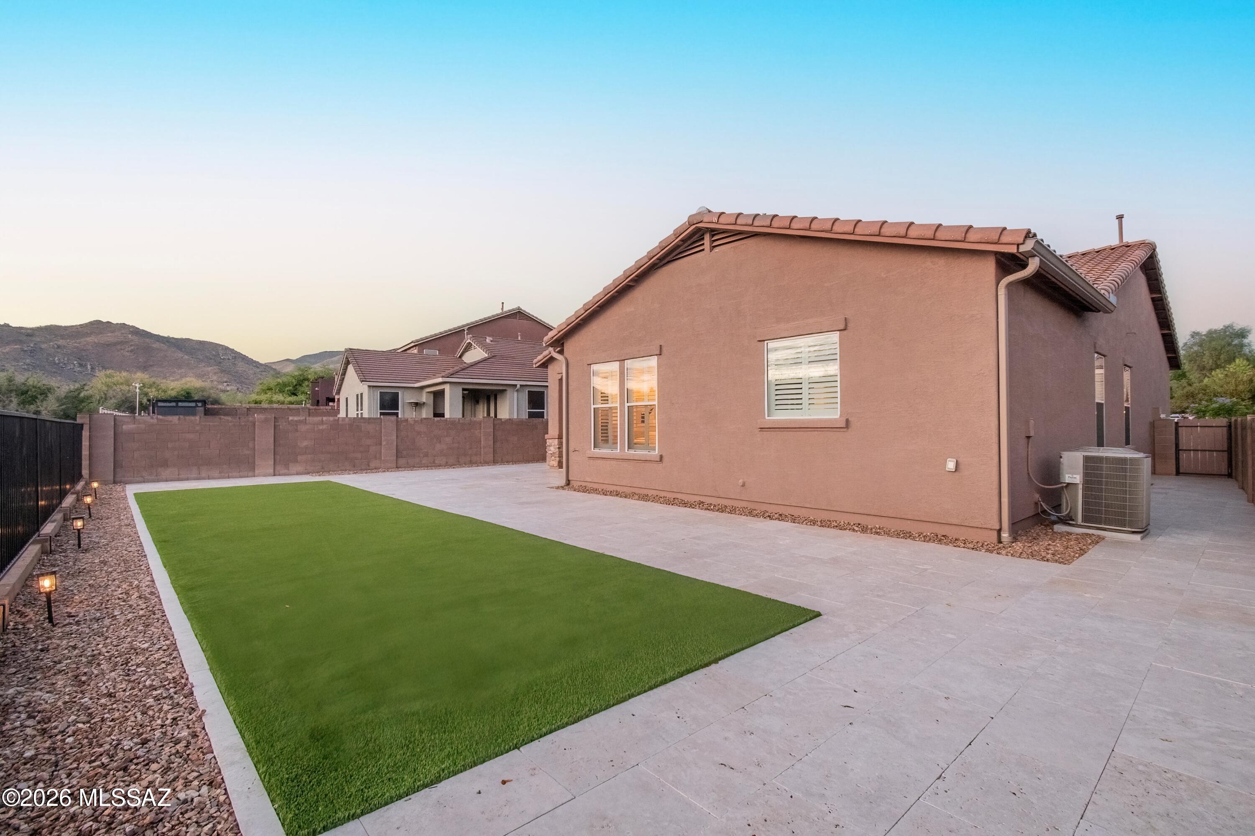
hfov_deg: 100.4
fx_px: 523
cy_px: 418
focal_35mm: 15
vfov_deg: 77.3
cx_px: 628
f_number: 8
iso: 1250
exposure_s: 1/13
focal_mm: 10
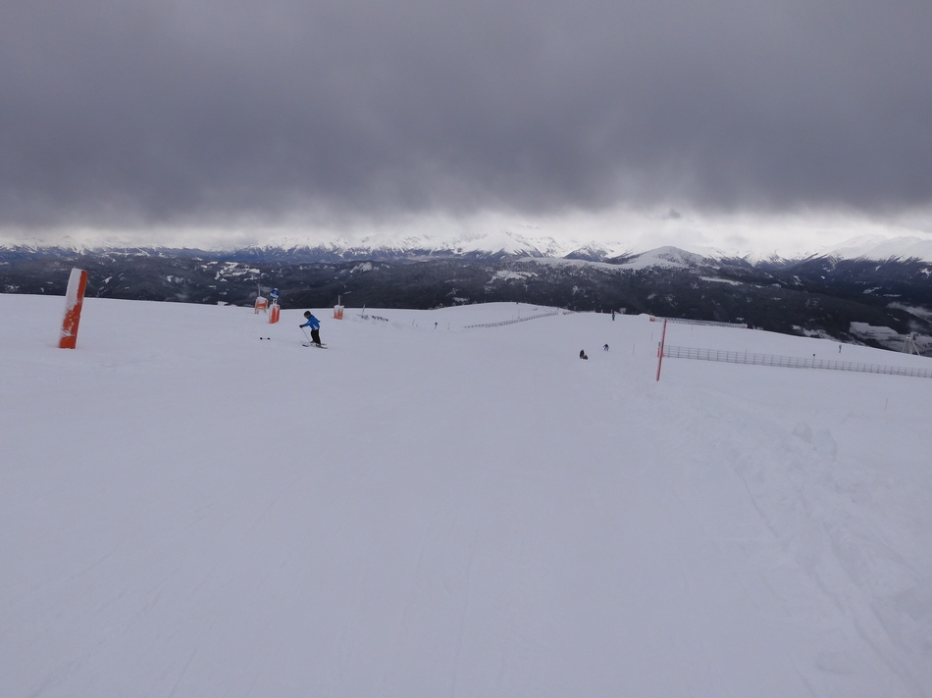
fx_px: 646
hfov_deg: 71.6
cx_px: 466
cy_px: 349
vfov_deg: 56.8
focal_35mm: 24
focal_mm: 4.3
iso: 100
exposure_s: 1/640
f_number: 3.4
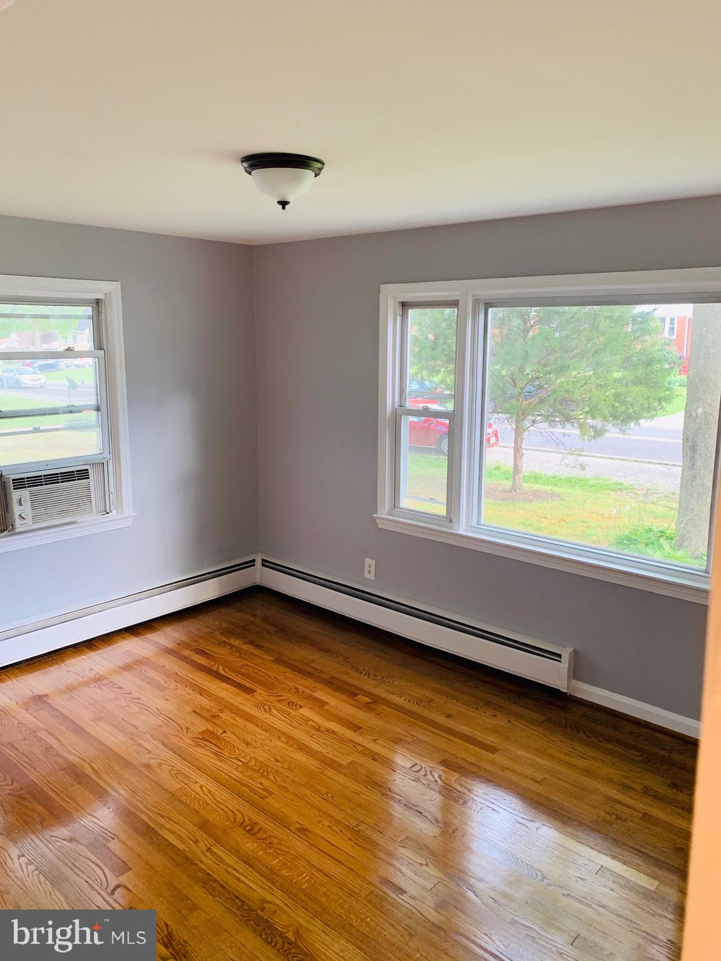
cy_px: 480
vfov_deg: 67.3
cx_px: 360
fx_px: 722
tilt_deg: -9.2
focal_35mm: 26
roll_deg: +0.6
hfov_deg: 53.1
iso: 100
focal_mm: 4.25
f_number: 1.8
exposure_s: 1/60
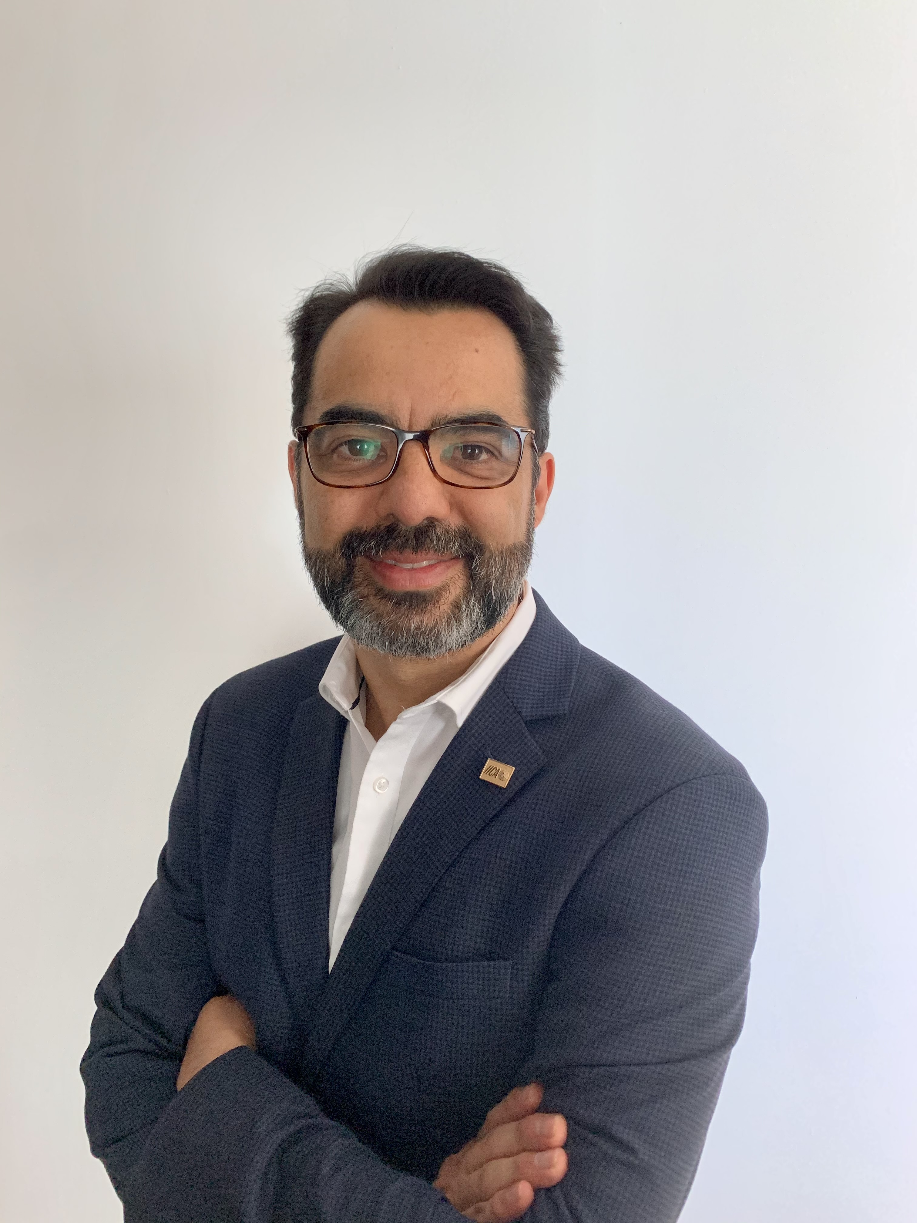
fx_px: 918
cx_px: 458
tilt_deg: -10.1
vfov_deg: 67.3
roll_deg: +1.2
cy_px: 612
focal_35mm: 26
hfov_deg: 53.1
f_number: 1.8
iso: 250
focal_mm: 4.25
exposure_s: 1/60
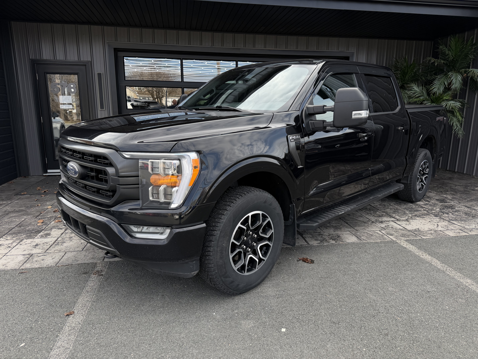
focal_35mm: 24
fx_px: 331
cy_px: 180
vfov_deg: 56.8
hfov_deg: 71.6
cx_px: 239
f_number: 1.78
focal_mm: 6.76
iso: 100
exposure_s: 1/1192
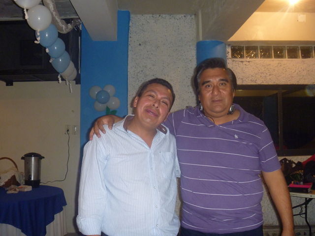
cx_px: 158
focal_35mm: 35
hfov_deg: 52.6
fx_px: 318
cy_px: 118
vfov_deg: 40.7
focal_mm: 6.3
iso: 320
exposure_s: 1/25
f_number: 3.5
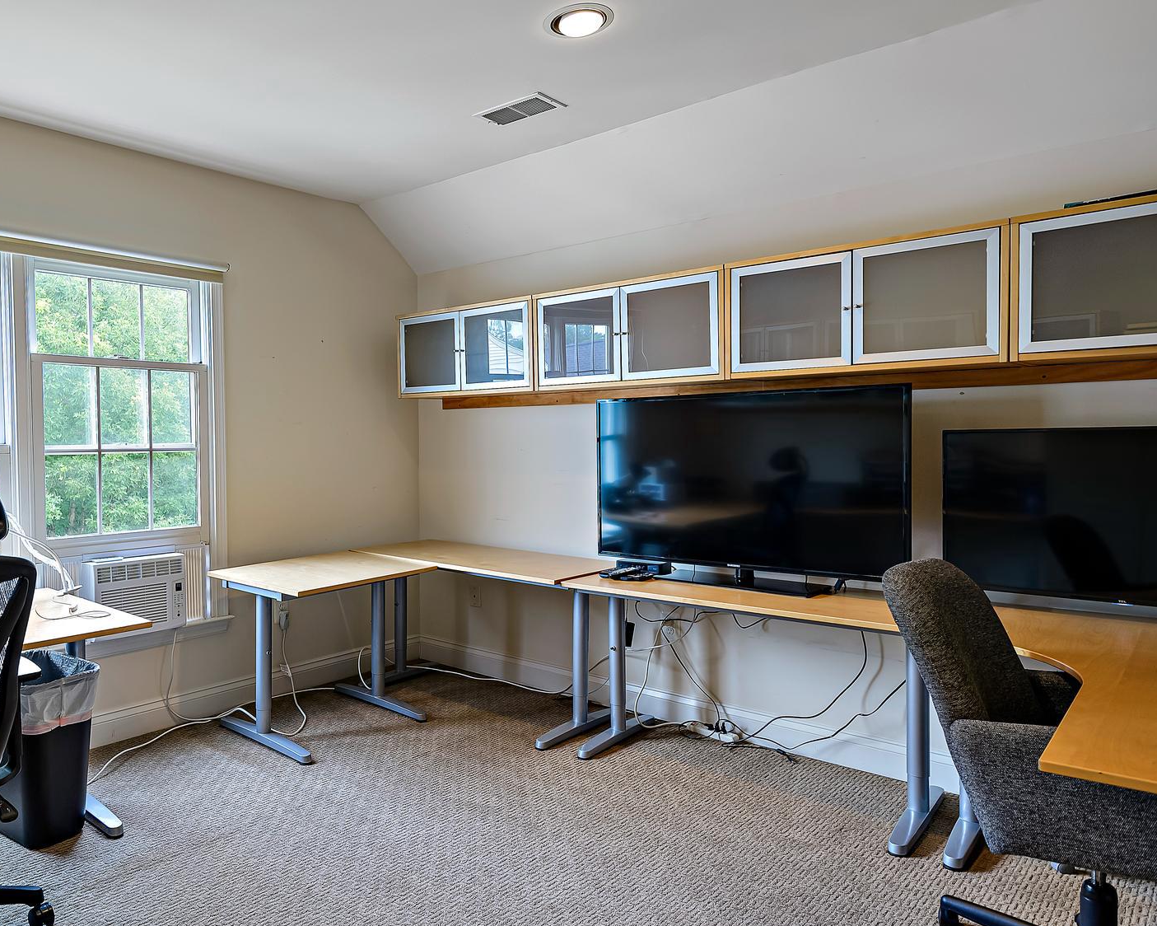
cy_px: 471
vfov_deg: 54.9
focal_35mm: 26
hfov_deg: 64.3
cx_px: 385
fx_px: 890
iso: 250
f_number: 9
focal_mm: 19
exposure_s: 1/10
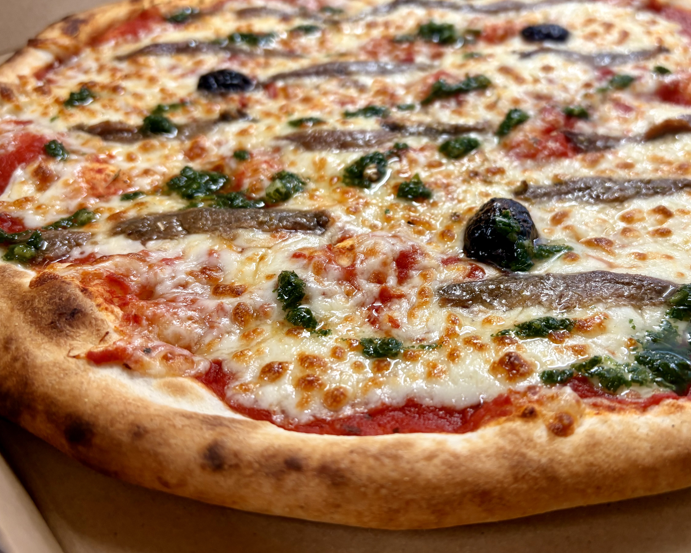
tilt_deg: -39.8
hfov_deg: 55.3
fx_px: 654
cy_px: 243
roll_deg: +0.8
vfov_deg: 45.7
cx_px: 410
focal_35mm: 32
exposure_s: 1/50
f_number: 1.6
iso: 125
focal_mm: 5.96
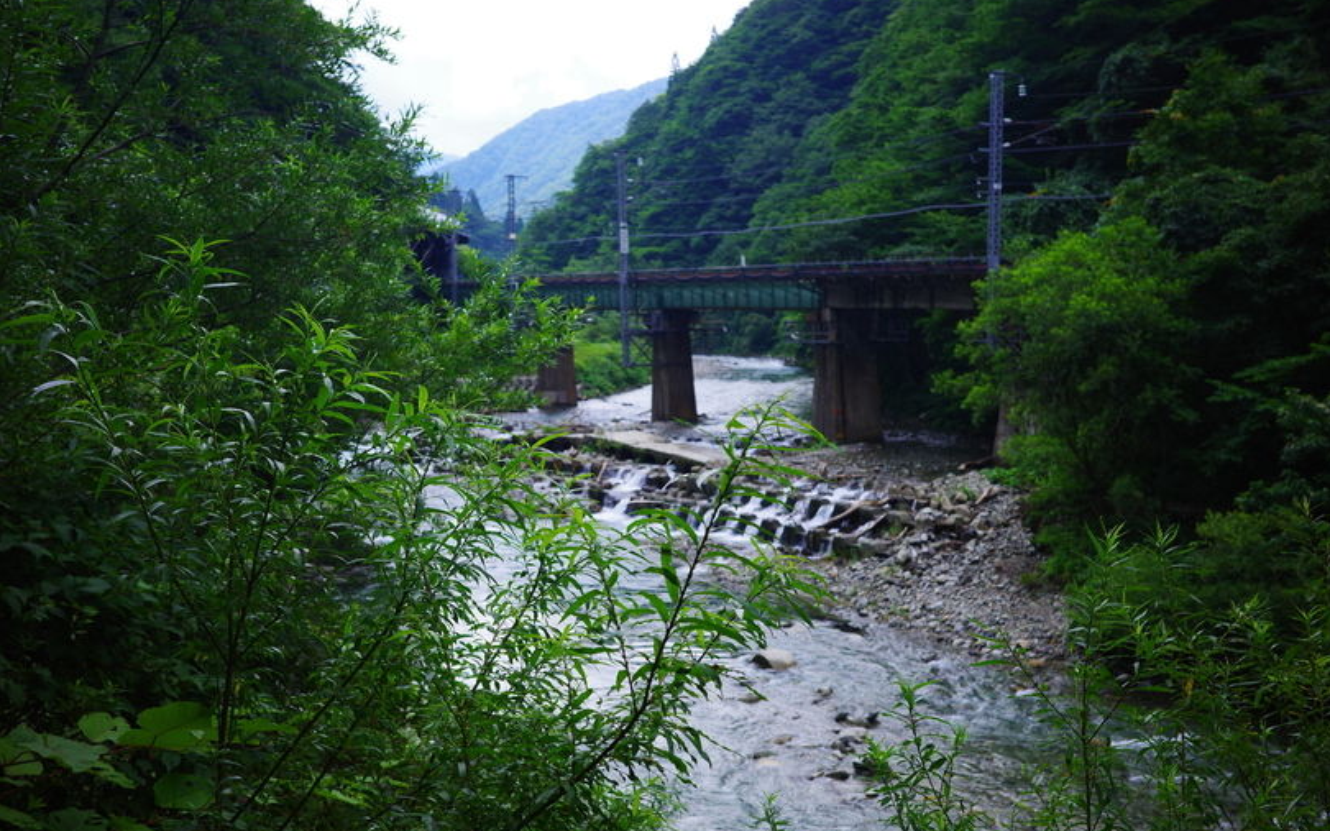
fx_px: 1486
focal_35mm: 41
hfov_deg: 48.2
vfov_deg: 31.2
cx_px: 666
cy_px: 434
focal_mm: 26
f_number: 4
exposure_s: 1/250
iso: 200
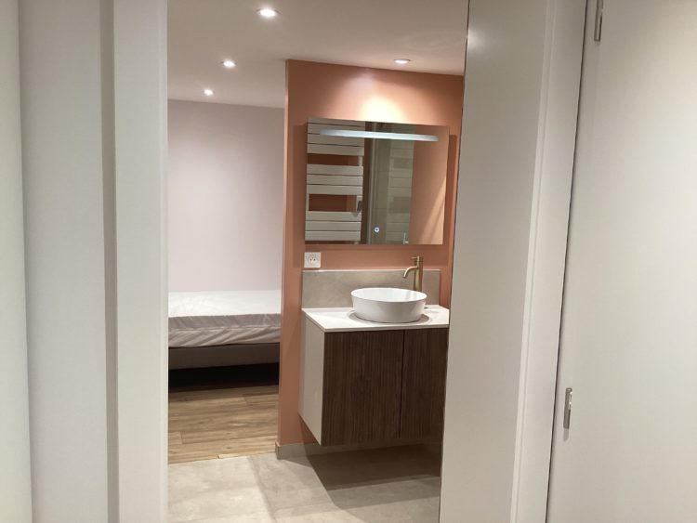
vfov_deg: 45.5
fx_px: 624
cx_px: 348
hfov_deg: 58.3
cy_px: 262
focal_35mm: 31
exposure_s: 1/50
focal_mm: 3.3
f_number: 2.4
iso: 100
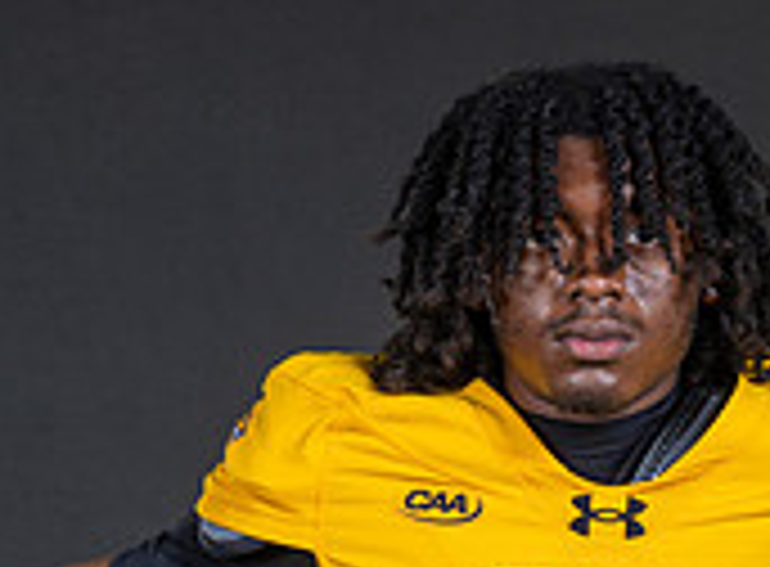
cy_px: 506
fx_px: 4222
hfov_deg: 10.4
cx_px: 708
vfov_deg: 7.7
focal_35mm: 191
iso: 100
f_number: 8
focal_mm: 48
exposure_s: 1/200
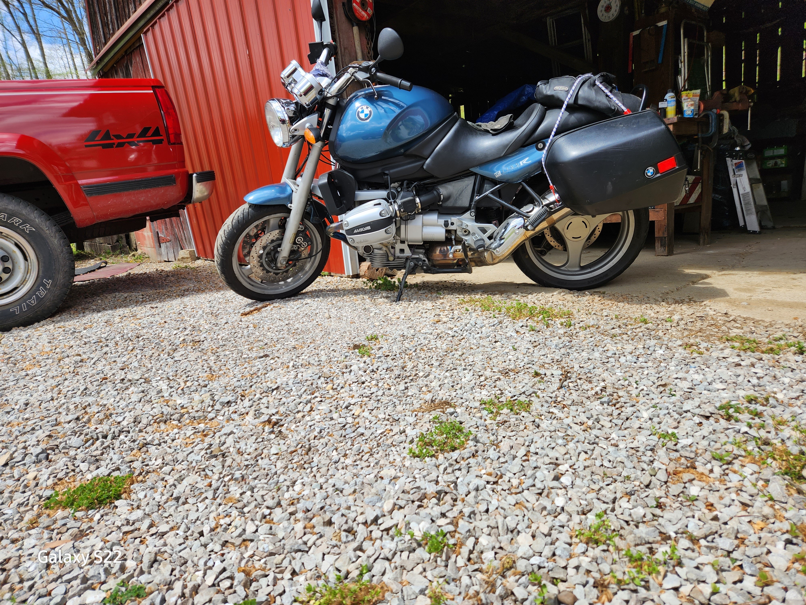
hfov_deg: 73.9
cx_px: 403
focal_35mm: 23
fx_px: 536
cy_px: 302
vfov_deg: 58.9
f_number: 1.8
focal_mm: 5.4
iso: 20
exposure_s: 1/807
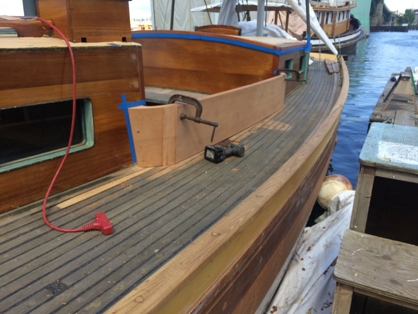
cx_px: 209
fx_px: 350
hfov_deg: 61.7
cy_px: 157
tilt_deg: -20.1
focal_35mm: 29
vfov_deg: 48.2
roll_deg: +0.8
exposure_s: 1/595
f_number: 2.2
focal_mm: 4.15
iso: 32
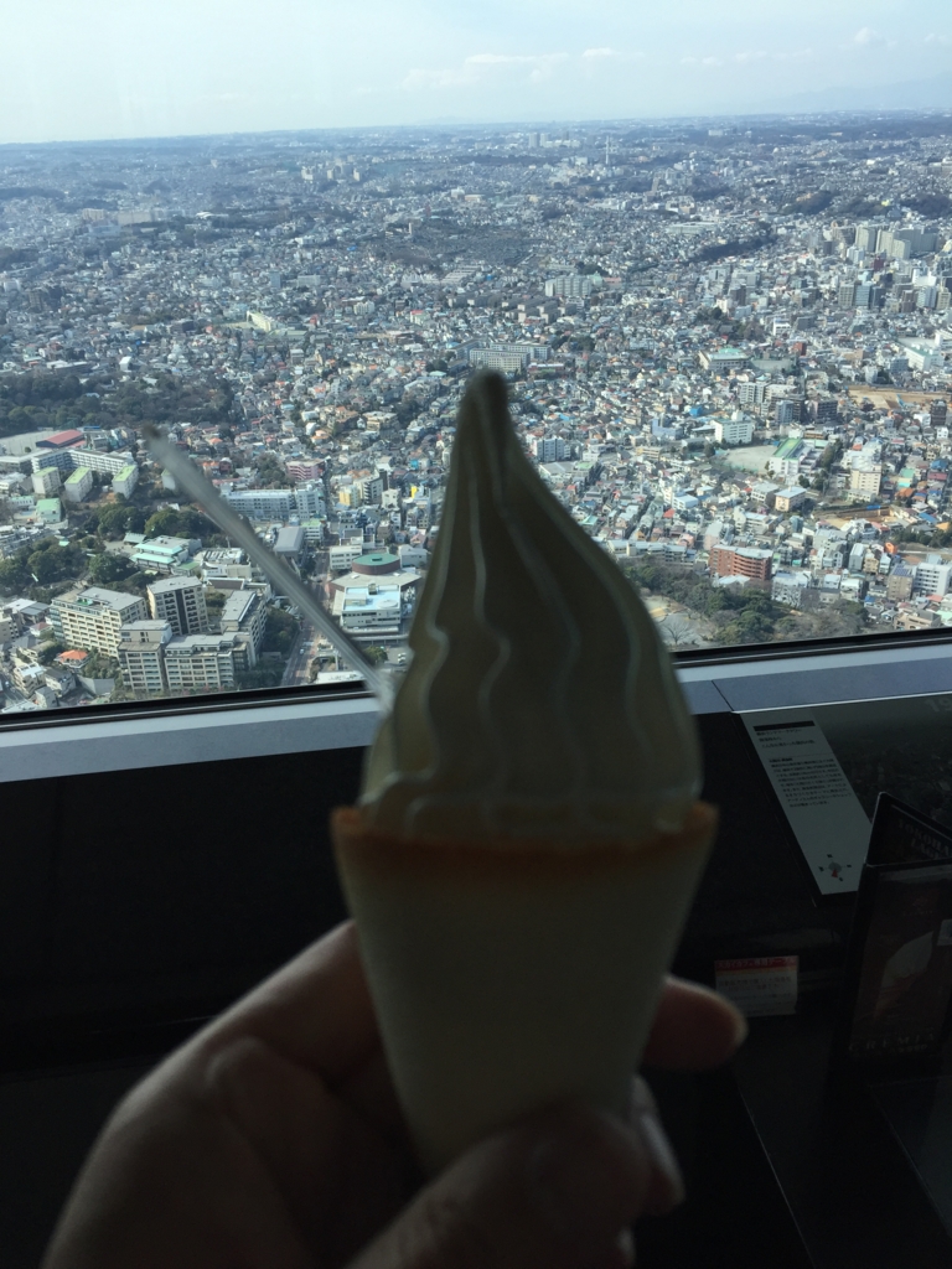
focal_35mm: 29
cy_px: 634
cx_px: 476
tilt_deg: -26.6
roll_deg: +1.9
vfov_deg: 61.7
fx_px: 1063
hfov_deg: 48.2
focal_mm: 4.15
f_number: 2.2
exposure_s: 1/842
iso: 32
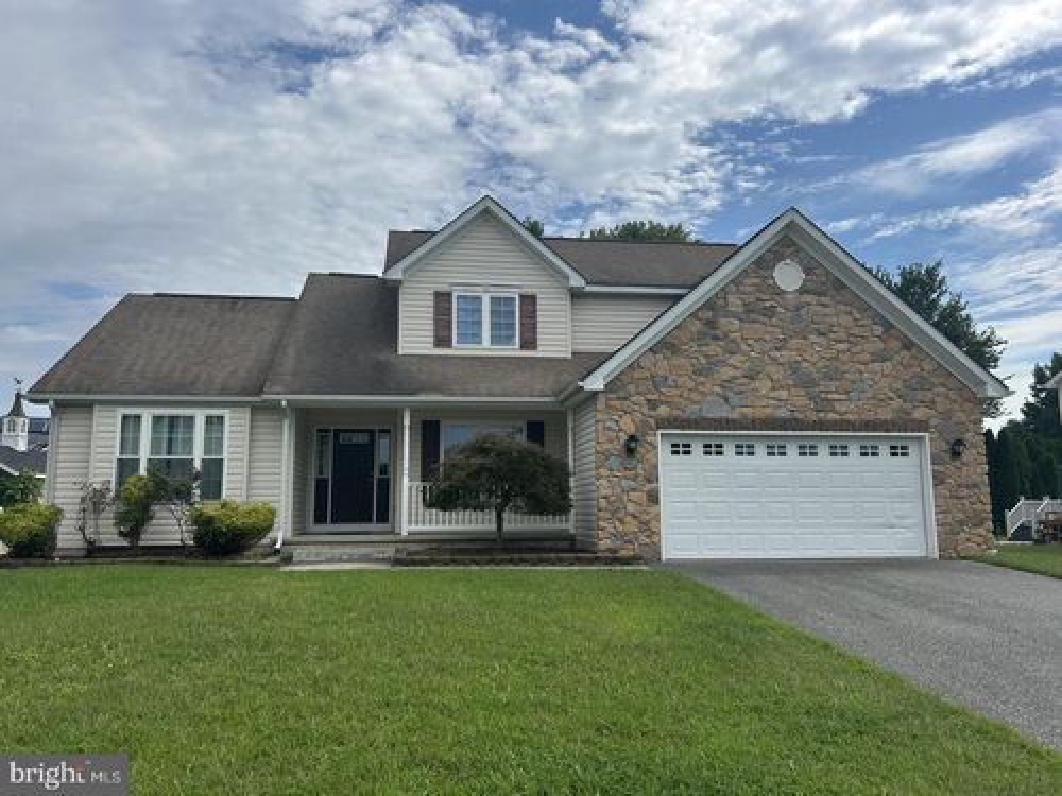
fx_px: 798
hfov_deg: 67.3
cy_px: 398
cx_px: 531
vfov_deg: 53.1
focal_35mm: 26
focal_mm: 5.7
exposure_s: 1/7463
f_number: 1.5
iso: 50
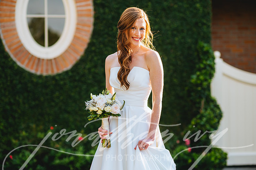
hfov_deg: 23.9
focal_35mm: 85
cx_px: 128
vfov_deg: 16.1
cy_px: 85
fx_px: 604
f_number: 2
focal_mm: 85
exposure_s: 1/800
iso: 100
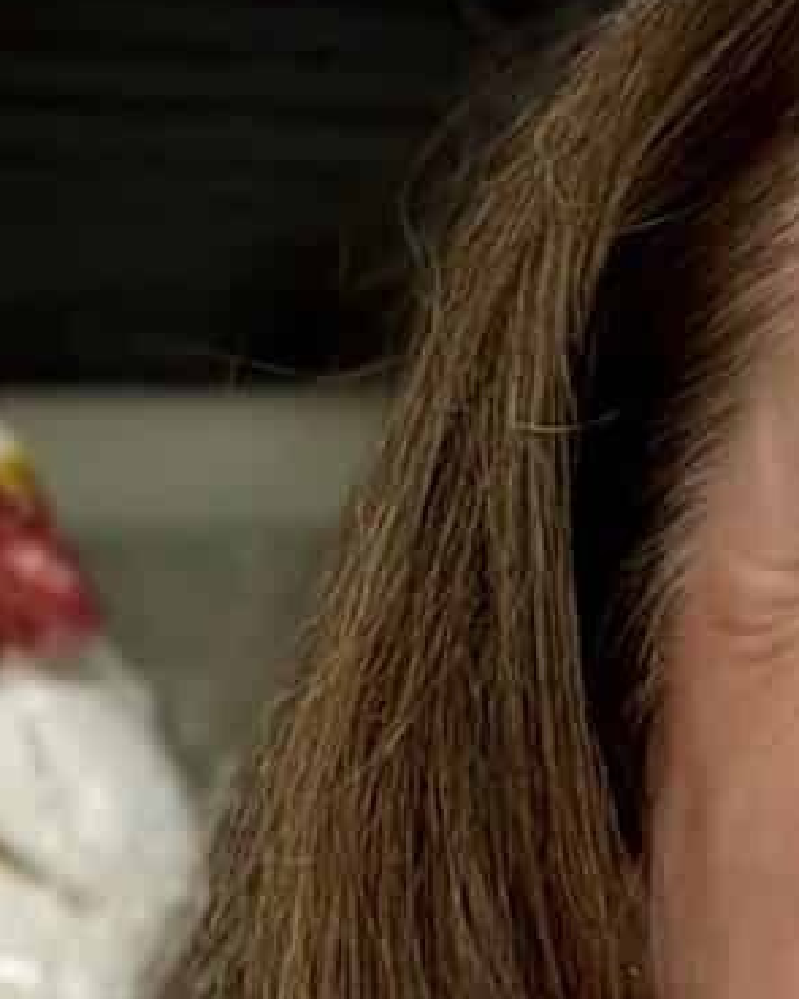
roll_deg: +1.6
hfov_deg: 4.7
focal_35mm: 325
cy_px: 2391
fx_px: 9611
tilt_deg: -12.0
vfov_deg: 5.7
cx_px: 1769
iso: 50
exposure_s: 1/60
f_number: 1.78
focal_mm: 6.76
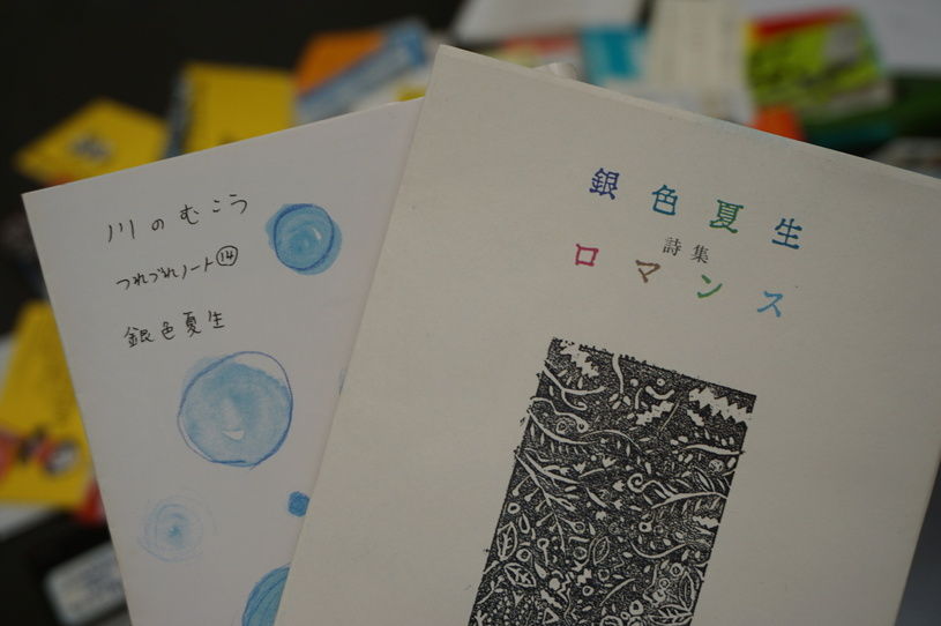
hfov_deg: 46.4
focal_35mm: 42
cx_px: 470
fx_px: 1097
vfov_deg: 31.8
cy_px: 313
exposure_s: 1/60
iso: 160
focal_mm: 28
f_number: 4.5
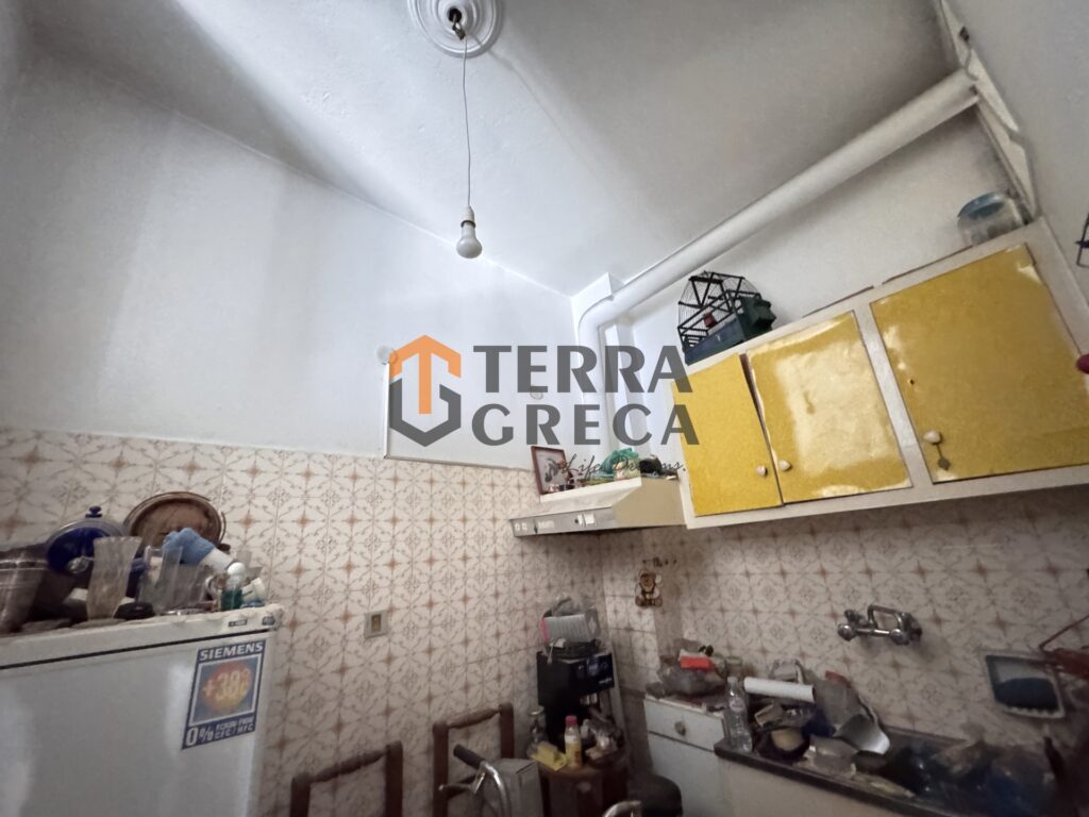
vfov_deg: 85.7
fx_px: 440
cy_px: 408
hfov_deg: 102.1
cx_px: 544
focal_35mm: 14
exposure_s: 1/30
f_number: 2.2
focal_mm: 2.22
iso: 1600
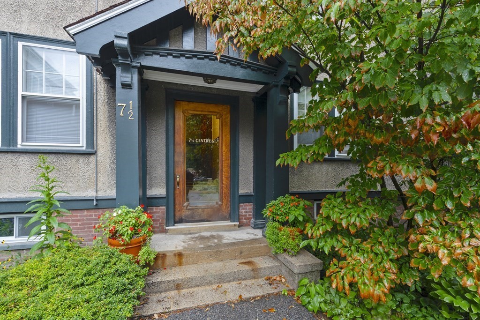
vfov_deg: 73.8
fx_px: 213
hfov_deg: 96.7
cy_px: 160
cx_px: 240
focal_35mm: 16
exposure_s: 1/15
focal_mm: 16
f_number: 8
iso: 400
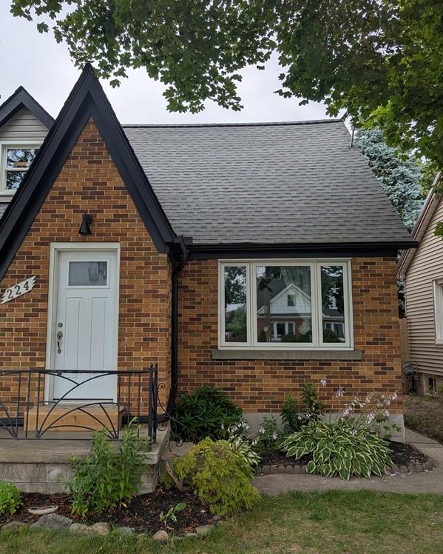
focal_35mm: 32
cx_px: 199
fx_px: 524
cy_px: 272
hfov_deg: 45.8
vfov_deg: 55.6
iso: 48
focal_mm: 6.81
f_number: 1.85
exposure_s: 1/1529
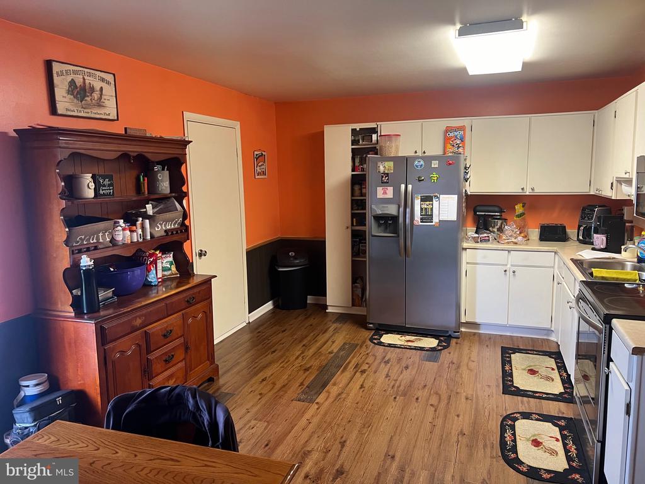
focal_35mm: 26
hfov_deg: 67.3
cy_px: 242
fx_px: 484
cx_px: 322
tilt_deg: -8.3
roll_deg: +1.1
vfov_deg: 53.1
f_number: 1.5
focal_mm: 5.7
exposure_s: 1/60
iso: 160
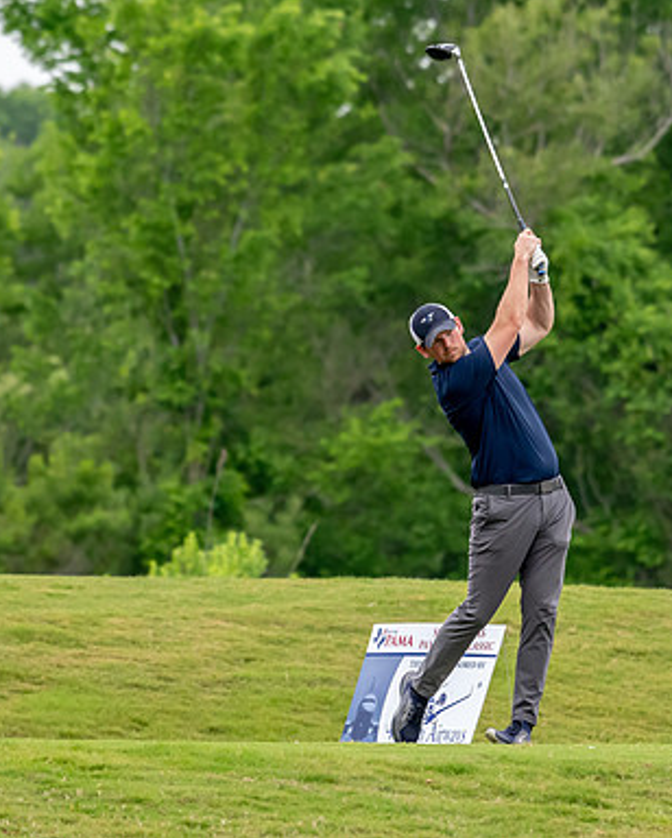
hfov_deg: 2.5
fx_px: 15290
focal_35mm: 616
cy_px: 418
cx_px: 412
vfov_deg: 3.1
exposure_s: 1/2000
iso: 2000
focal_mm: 290
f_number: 5.6
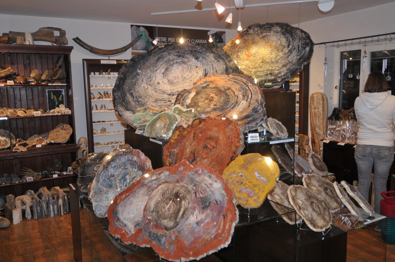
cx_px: 198
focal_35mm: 30
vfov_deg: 43.5
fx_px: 329
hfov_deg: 62.0
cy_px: 131
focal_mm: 20
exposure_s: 1/60
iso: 400
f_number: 4
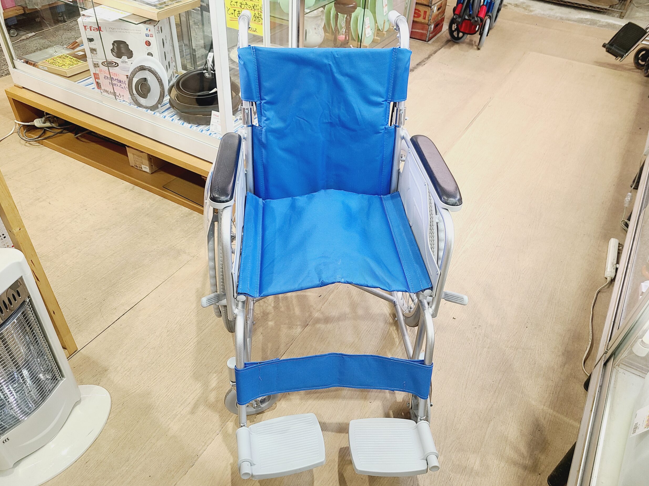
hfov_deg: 65.3
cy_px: 245
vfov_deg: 51.4
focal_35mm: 27
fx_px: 506
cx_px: 328
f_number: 1.8
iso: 160
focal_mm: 5.4
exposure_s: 1/50
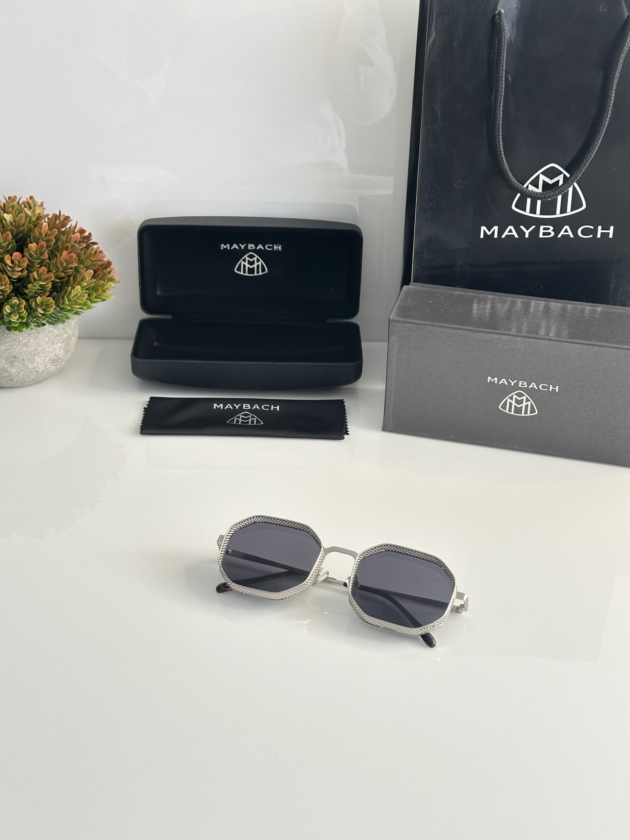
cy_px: 409
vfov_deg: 38.2
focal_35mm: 50
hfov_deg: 29.1
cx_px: 311
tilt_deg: -28.9
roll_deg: -1.7
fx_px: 1214
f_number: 1.78
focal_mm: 6.86
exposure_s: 1/60
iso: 80
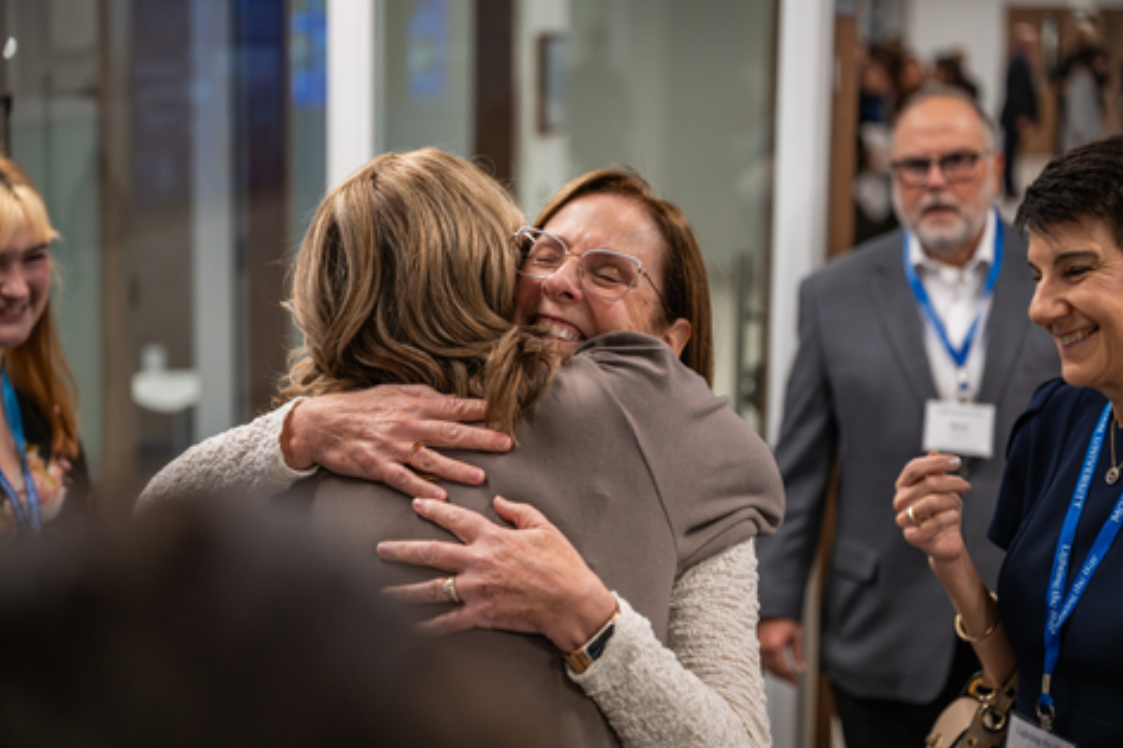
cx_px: 567
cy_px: 370
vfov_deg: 19.2
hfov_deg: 28.5
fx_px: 2214
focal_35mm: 71
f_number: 2.8
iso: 2000
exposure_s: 1/250
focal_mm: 70
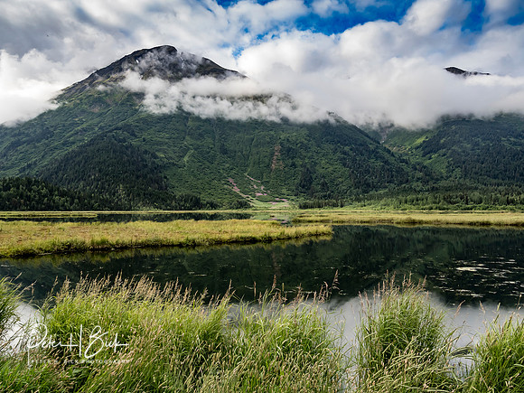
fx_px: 363
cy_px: 196
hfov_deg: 71.6
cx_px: 262
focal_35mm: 24
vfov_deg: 56.8
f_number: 7.1
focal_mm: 12
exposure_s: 1/200
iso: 320
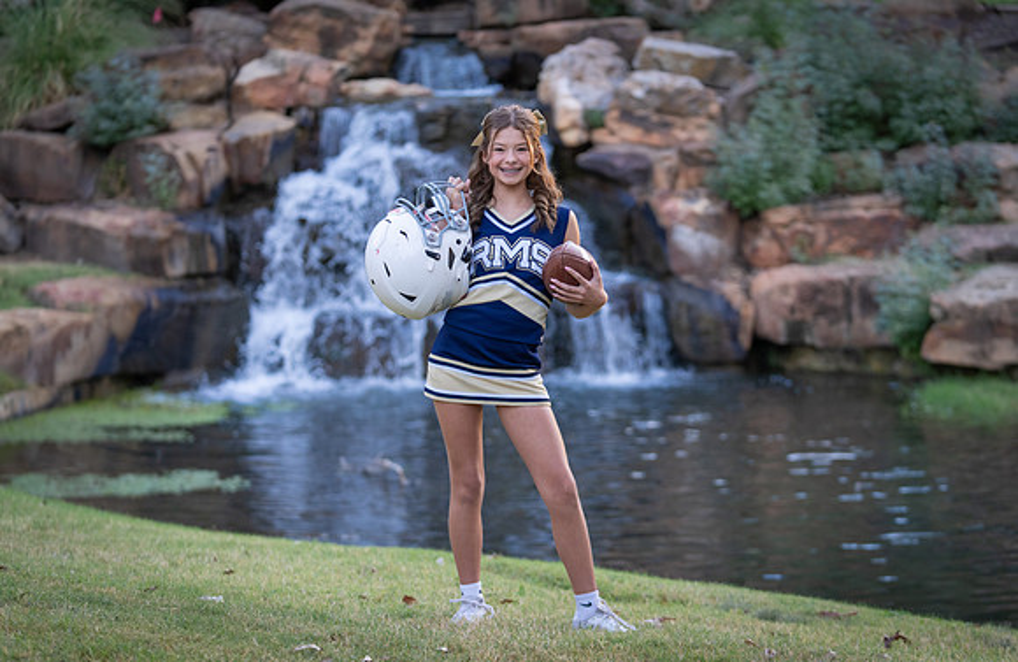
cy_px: 312
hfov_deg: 21.7
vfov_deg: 14.2
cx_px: 524
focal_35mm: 95
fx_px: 2654
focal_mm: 88
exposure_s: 1/320
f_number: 2.8
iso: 800
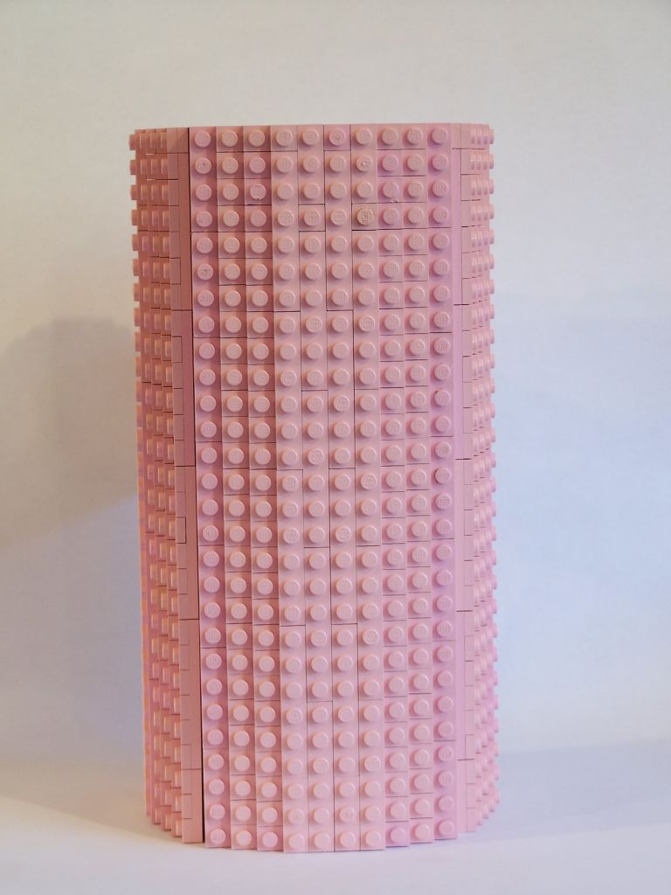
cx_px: 336
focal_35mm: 94
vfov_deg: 20.9
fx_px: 2429
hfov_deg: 15.7
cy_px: 448
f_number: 3.2
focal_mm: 15.6
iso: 80
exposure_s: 1/4
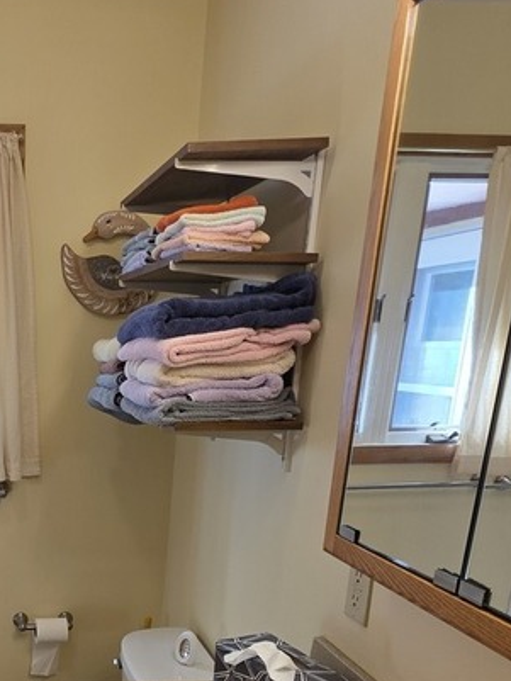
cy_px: 571
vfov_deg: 48.7
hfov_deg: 36.7
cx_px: 5
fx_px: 689
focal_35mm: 35
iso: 50
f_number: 1.9
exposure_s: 1/120
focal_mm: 2.2
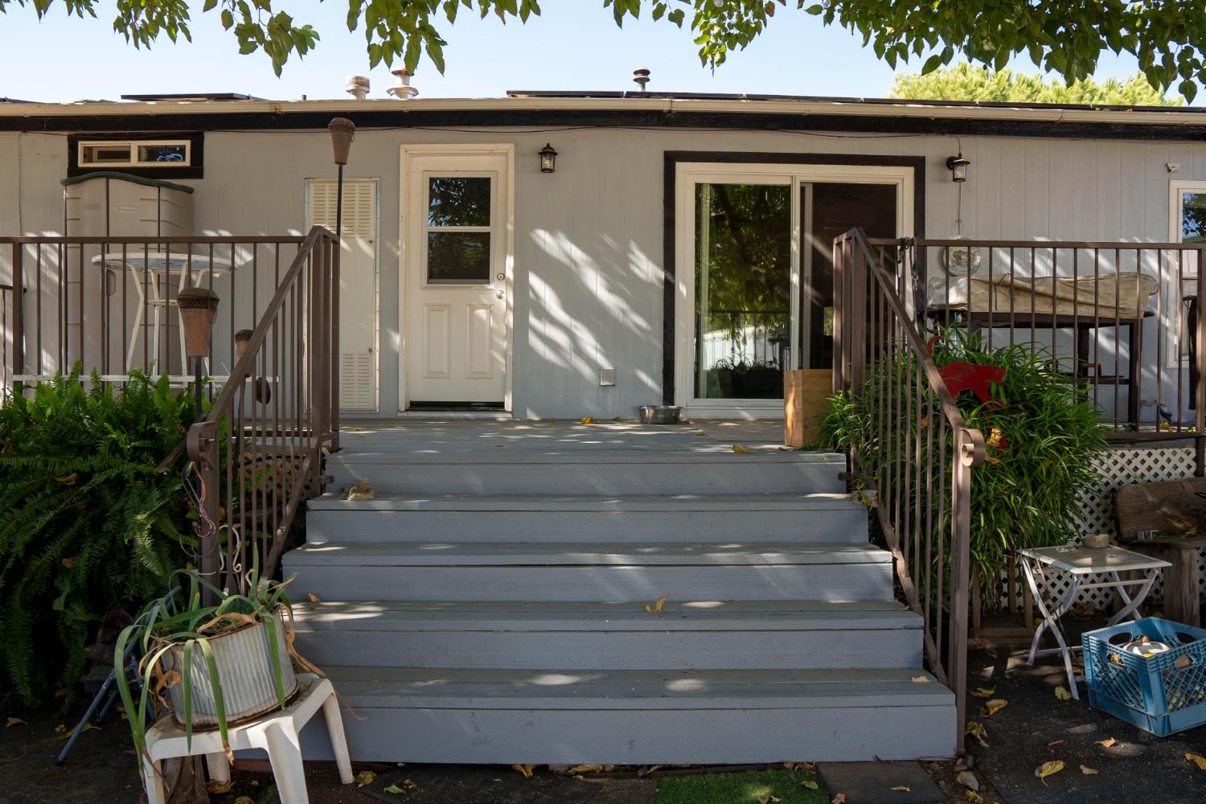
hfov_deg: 73.7
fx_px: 804
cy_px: 402
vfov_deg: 53.1
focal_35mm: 24
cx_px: 603
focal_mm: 16
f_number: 5
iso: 100
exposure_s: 1/100
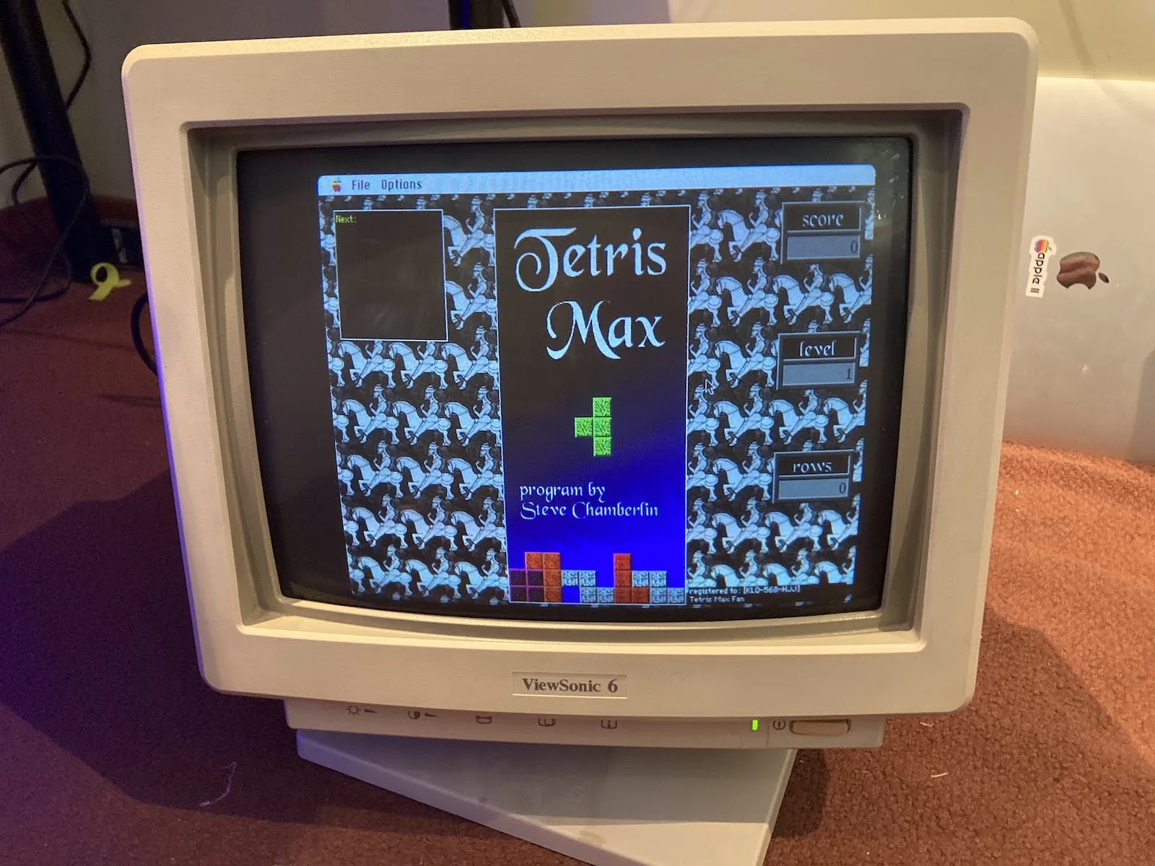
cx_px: 578
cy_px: 433
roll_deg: +0.0
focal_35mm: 28
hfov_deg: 63.4
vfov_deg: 49.7
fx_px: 934
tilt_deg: -27.7
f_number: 1.8
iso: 400
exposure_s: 1/30
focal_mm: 3.99
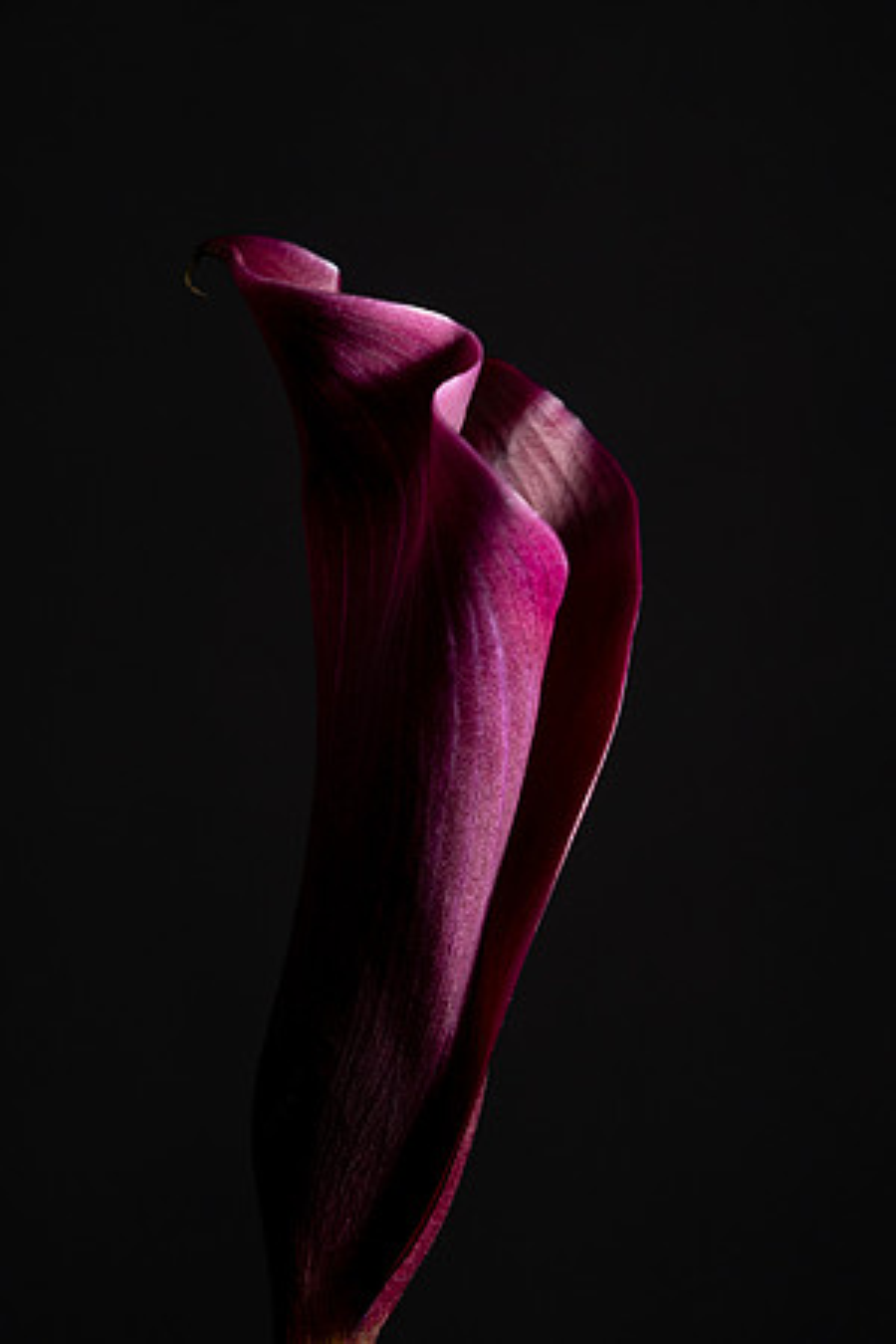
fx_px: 4480
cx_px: 448
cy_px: 672
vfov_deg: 17.1
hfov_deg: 11.4
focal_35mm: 120
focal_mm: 80
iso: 200
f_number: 7.1
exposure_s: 1/2
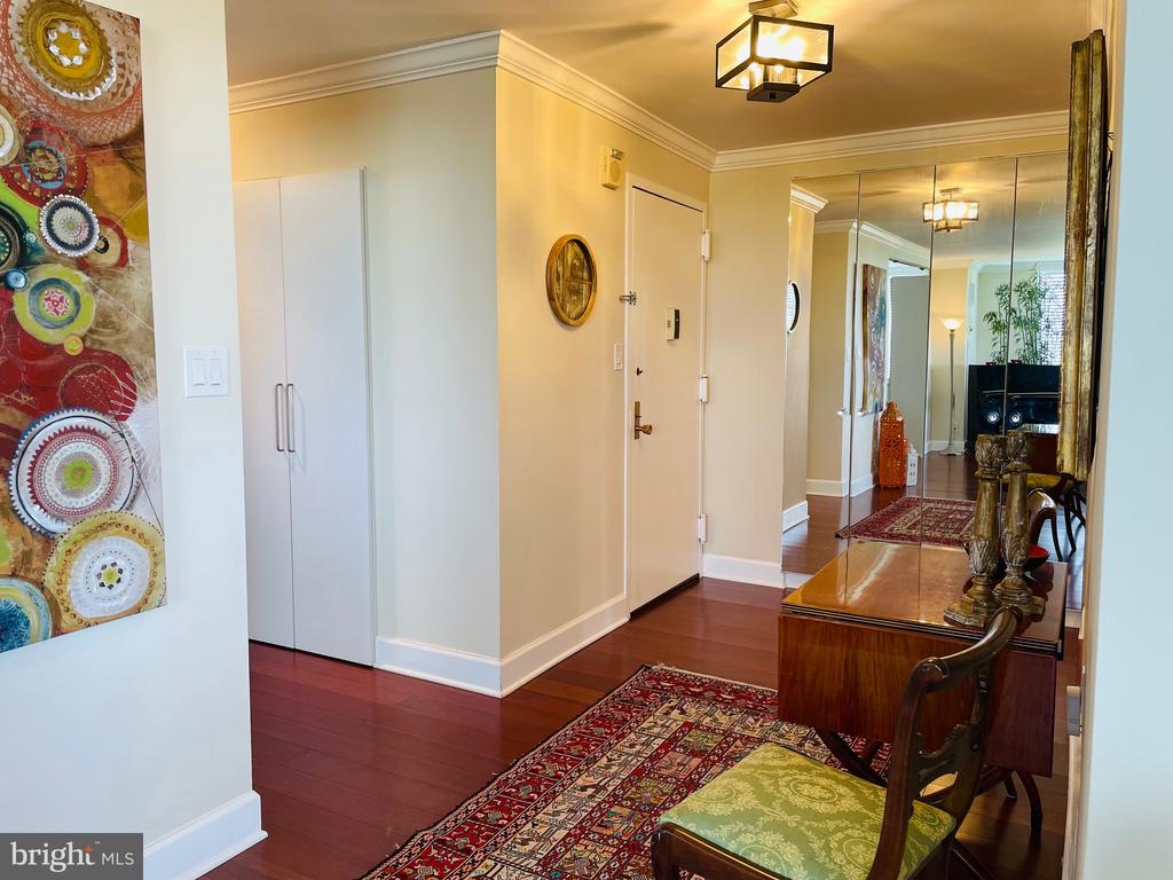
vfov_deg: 53.1
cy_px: 440
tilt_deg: -6.0
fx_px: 881
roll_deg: +0.4
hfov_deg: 67.3
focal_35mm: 26
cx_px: 586
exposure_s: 1/60
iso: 64
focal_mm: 4.2
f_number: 1.6
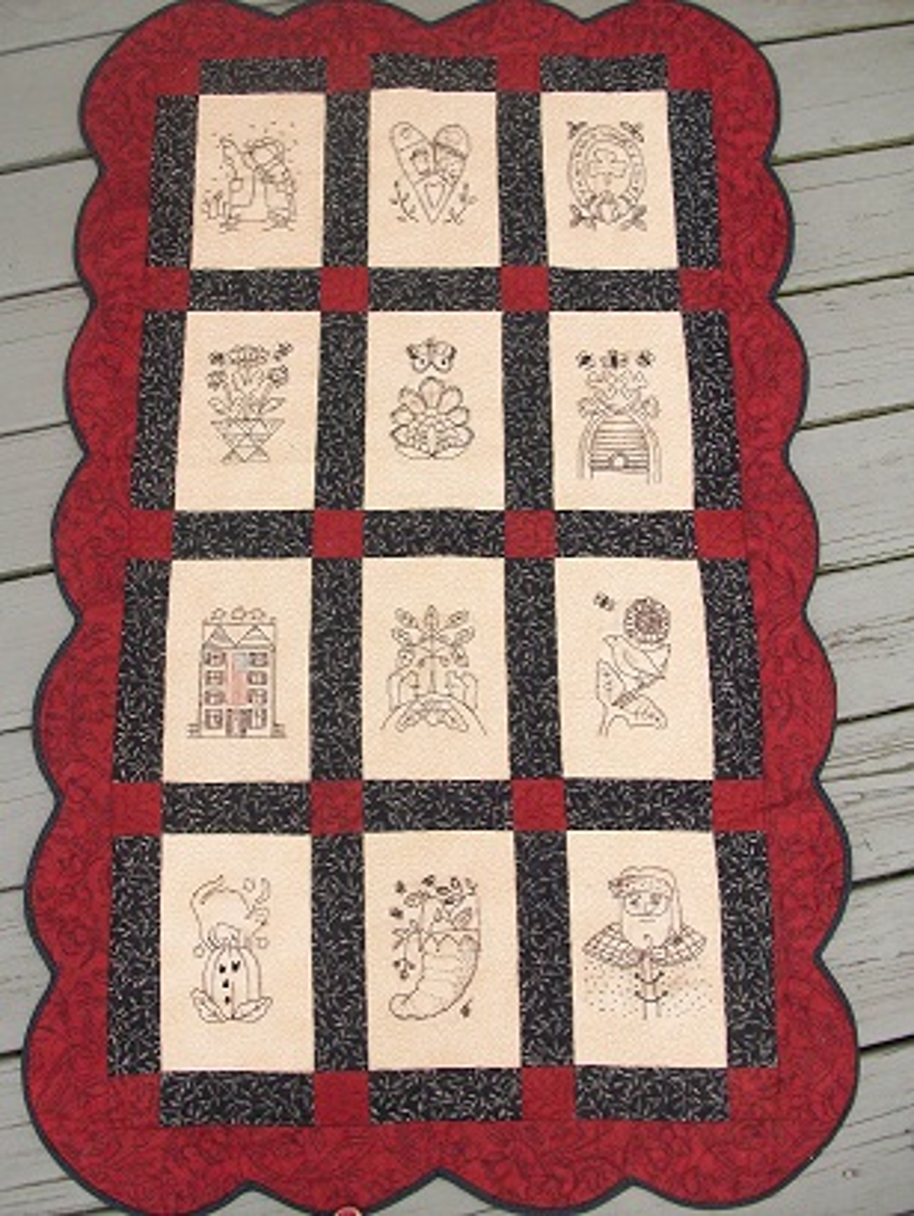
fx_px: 1196
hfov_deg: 41.8
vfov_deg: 53.9
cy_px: 608
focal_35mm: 34
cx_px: 457
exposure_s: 1/292
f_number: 2.8
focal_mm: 5.7
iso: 64
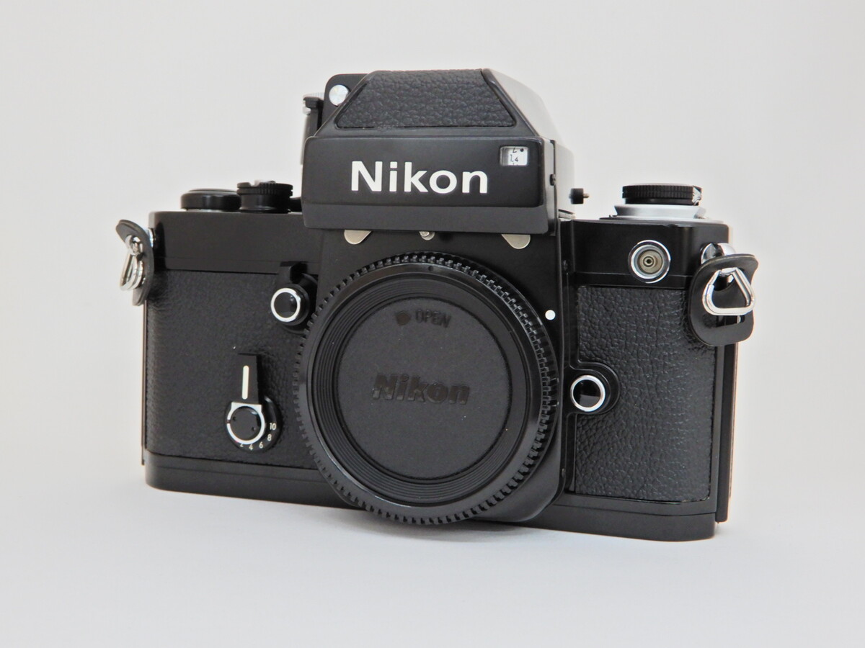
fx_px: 1124
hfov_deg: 42.1
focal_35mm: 45
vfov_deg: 32.2
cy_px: 324
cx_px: 432
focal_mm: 8
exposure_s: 1/30
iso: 220
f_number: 4
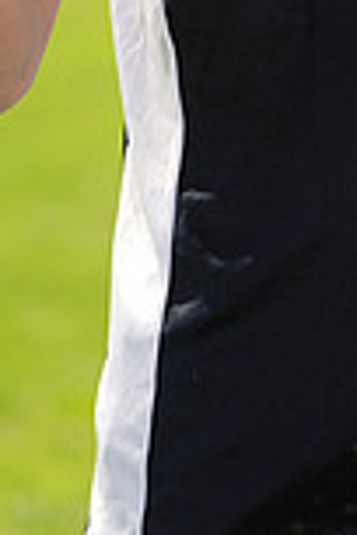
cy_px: -444
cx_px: 408
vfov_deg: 1.8
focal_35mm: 1148
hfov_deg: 1.2
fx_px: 17075
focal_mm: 303
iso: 64
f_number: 6.3
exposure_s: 1/200
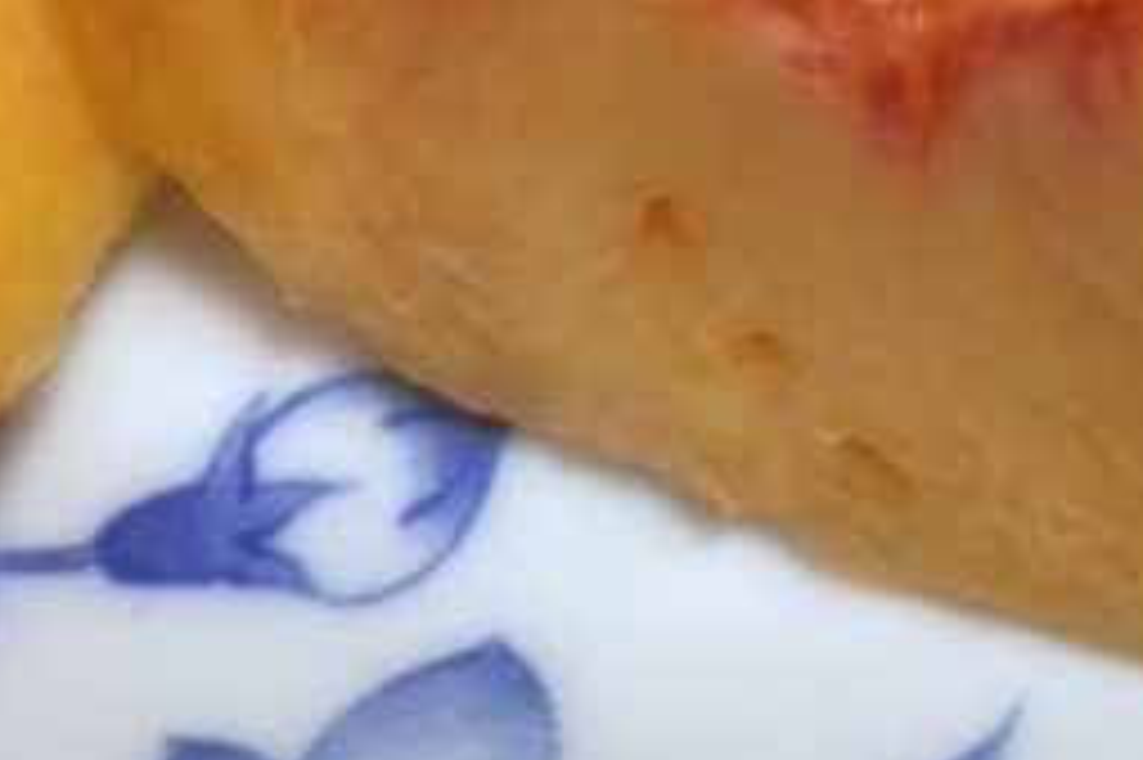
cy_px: -436
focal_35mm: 76
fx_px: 2411
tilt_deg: -53.4
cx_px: 994
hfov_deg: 25.9
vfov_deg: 16.1
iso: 100
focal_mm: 4.15
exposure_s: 1/30
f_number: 2.2
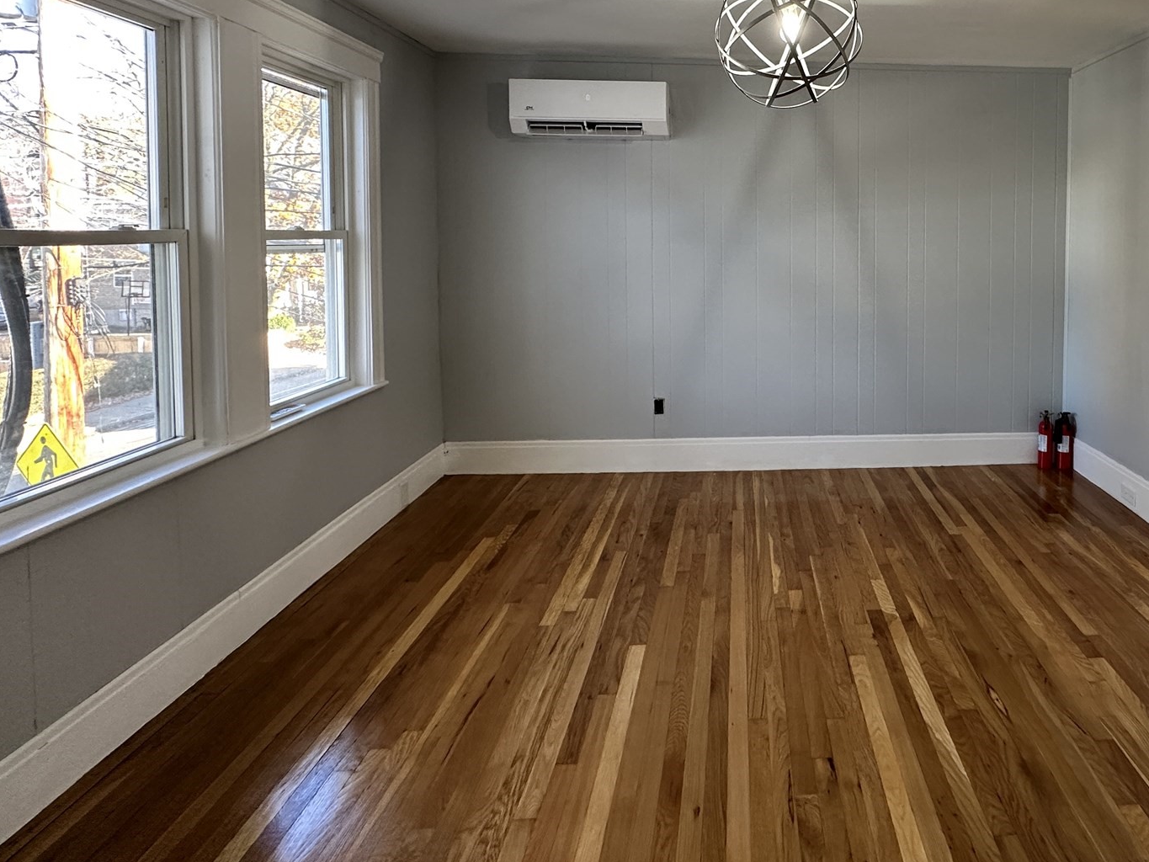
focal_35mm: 21
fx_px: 697
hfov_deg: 75.8
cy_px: 266
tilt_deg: -3.5
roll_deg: -0.3
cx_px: 791
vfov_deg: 61.4
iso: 200
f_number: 2.2
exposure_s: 1/120
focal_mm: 2.22
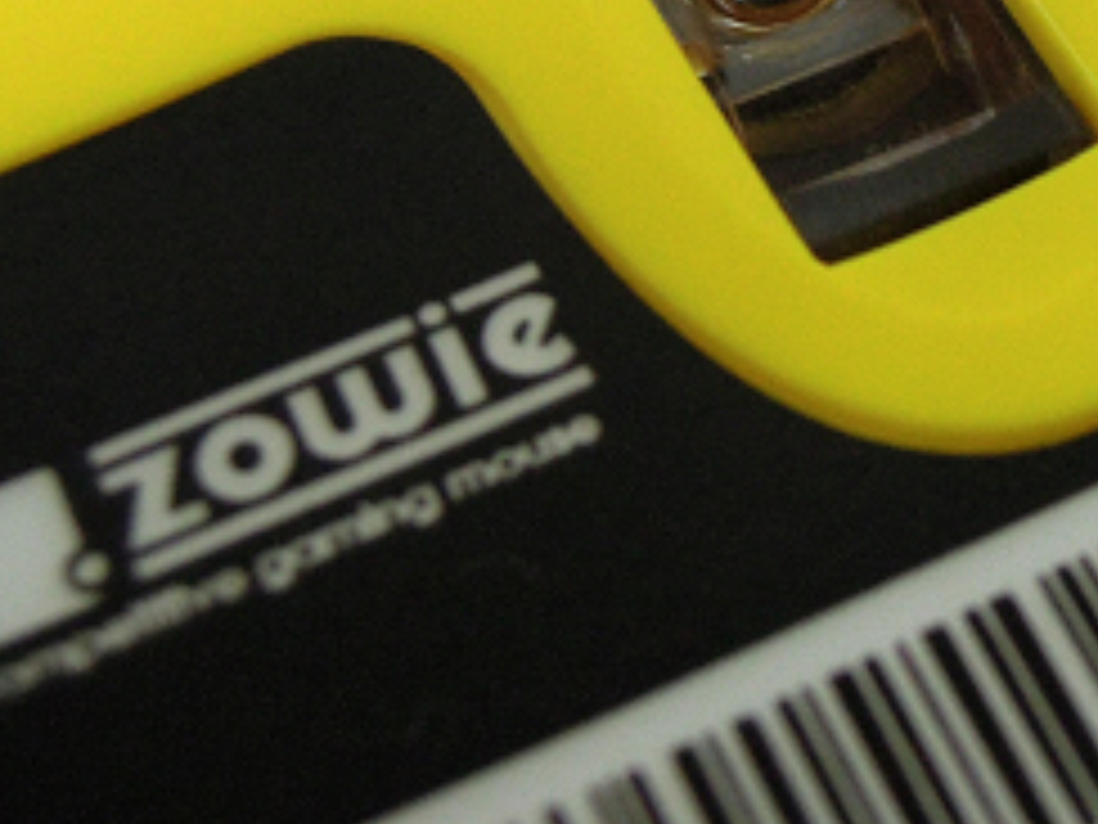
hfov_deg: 18.6
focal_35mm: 105
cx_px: 860
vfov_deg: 13.9
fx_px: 3331
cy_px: 0
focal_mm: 7.2
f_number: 3.3
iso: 400
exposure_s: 1/15
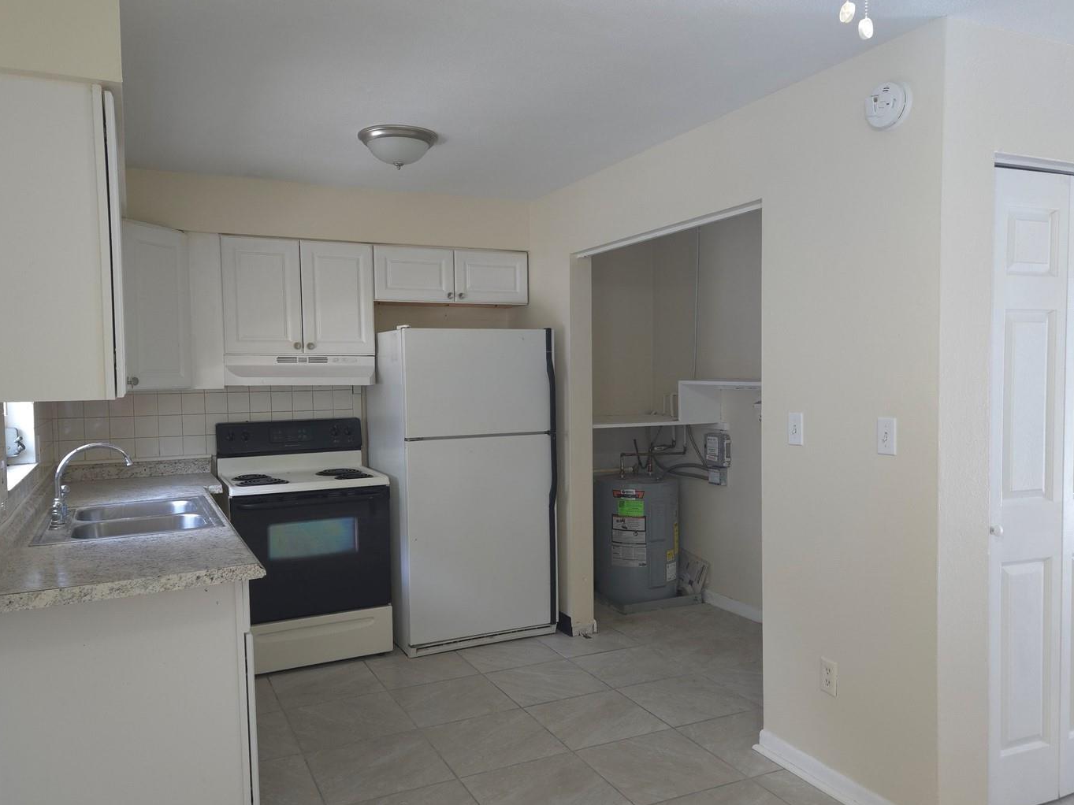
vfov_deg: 51.3
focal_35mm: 27
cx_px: 525
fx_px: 838
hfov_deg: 65.3
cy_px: 416
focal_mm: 5.4
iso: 125
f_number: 1.8
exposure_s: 1/60
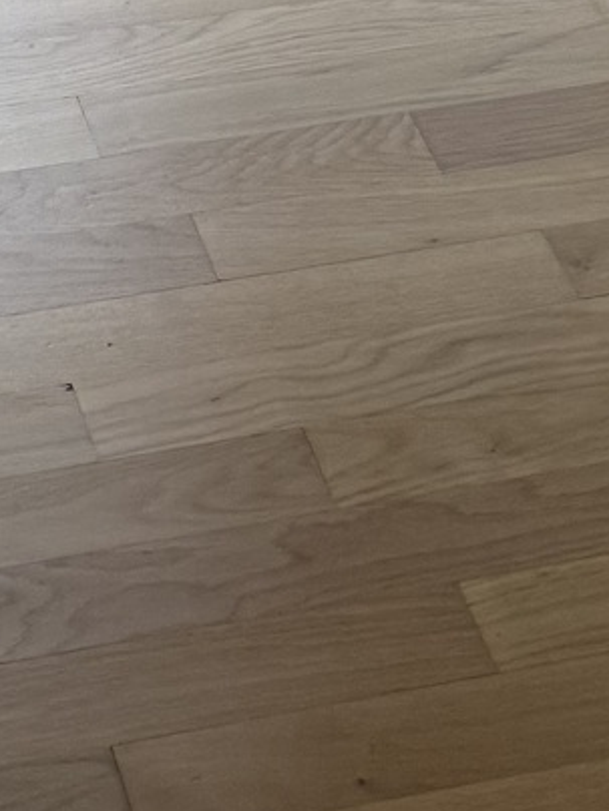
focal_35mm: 152
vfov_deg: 9.7
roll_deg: -0.8
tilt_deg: -7.9
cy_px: -1670
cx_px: 161
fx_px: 3566
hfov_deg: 9.7
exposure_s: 1/100
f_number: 1.78
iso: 160
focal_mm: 6.76
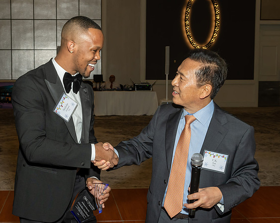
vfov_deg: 27.3
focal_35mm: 56
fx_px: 460
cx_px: 96
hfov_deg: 33.6
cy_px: 102
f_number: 7.1
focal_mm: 28
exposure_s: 1/250
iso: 800
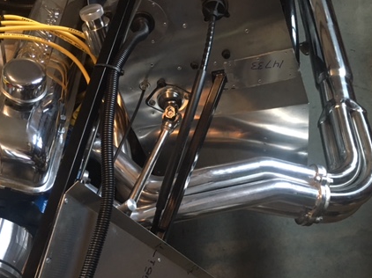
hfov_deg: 42.9
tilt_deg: -49.0
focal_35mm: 44
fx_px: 473
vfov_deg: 32.8
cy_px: 162
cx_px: 173
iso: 200
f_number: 2.2
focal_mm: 4.15
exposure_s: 1/15
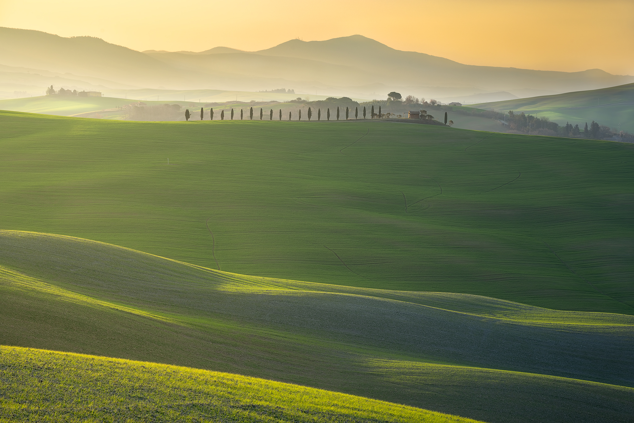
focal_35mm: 100
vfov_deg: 13.7
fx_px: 1761
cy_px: 212
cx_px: 317
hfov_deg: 20.4
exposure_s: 1/25
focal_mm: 100
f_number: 14
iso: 100
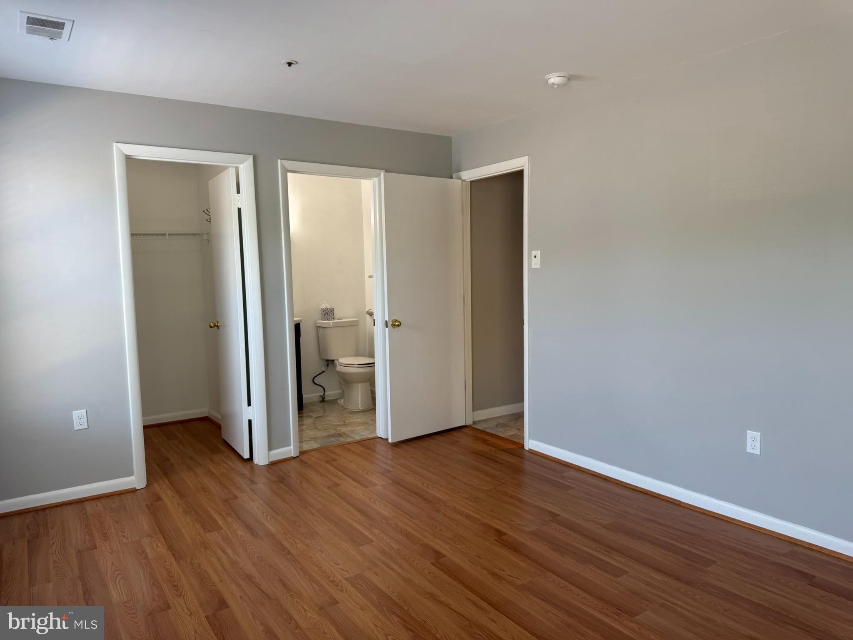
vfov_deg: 56.8
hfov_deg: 71.6
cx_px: 426
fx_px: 591
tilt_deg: -5.2
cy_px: 320
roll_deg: +1.3
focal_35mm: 24
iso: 80
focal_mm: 6.76
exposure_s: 1/120
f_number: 1.78
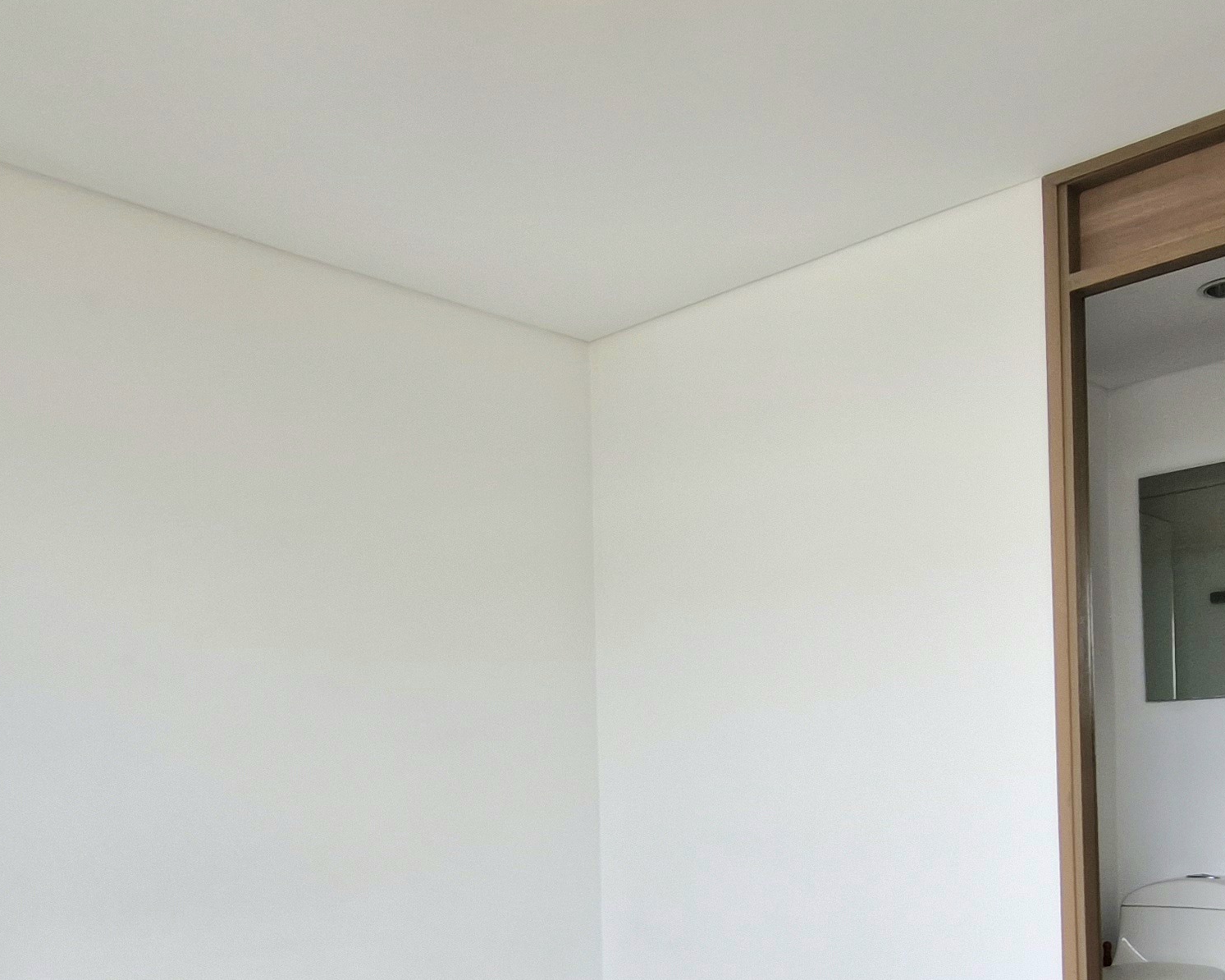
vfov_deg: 42.4
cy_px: 698
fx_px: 1233
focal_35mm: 34
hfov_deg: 52.8
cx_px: 657
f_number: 2.2
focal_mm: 1.74
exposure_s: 1/125
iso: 50
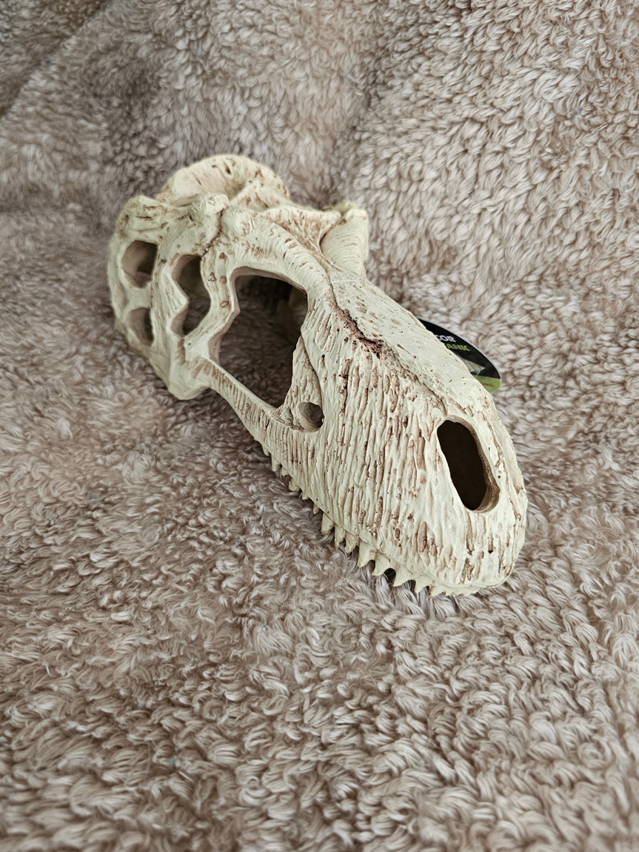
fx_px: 590
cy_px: 418
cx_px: 327
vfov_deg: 71.6
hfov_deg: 56.8
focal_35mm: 24
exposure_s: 1/60
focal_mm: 6.3
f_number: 1.7
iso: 500
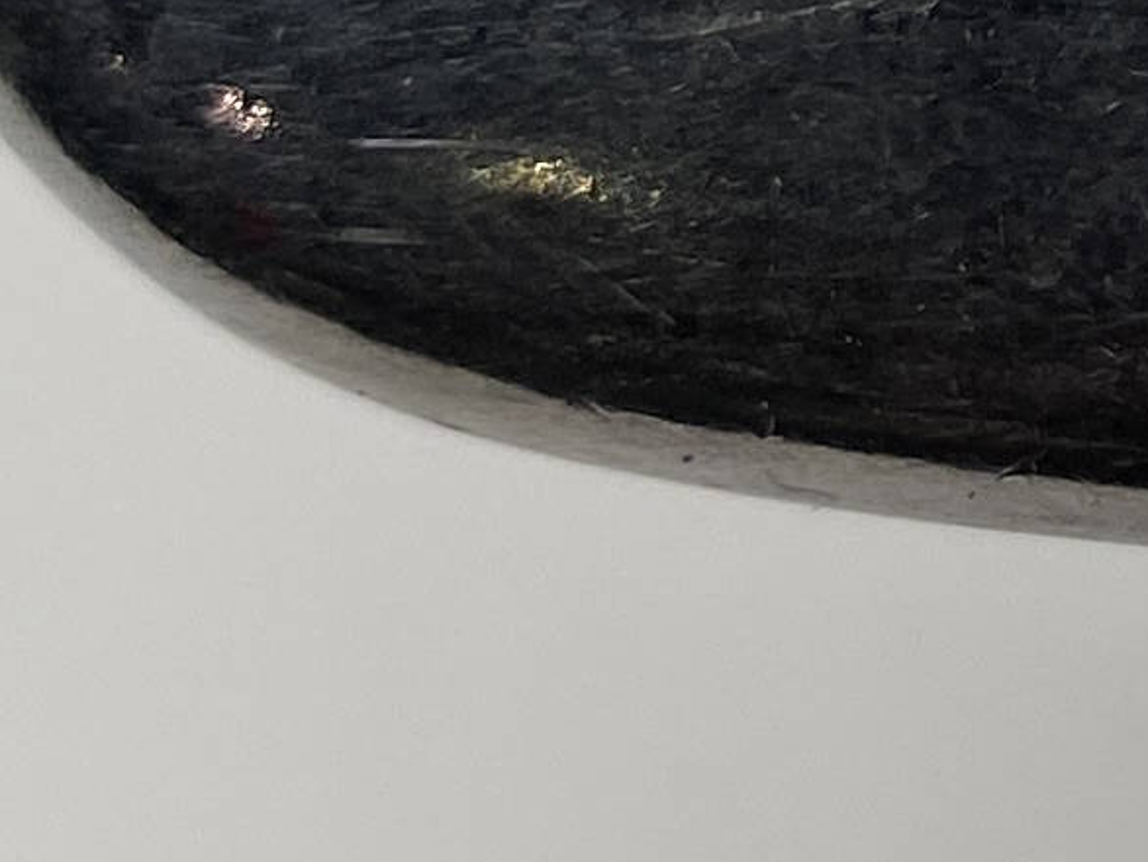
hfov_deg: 9.9
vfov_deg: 8.5
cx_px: 2837
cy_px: -253
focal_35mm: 172
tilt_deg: -64.9
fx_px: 5707
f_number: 1.8
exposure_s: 1/340
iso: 32
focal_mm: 4.25
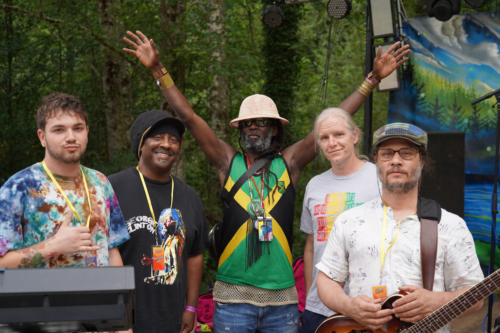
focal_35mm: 47
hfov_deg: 41.9
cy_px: 166
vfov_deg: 28.6
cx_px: 250
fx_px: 653
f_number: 4
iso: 160
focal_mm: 47
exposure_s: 1/160
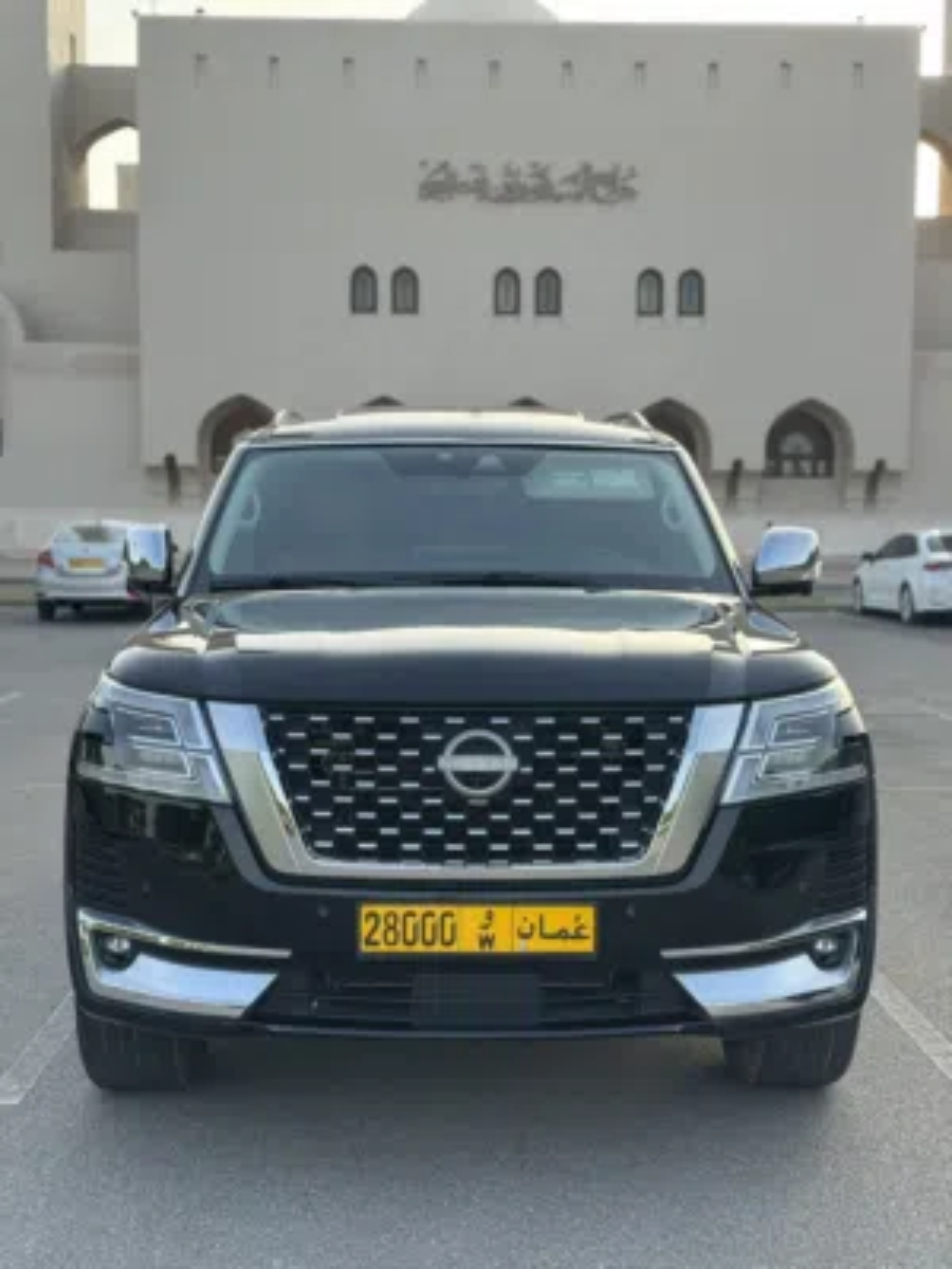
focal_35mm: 48
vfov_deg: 39.7
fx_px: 1760
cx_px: 476
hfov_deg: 30.3
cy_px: 634
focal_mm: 6.76
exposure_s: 1/593
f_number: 1.78
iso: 64
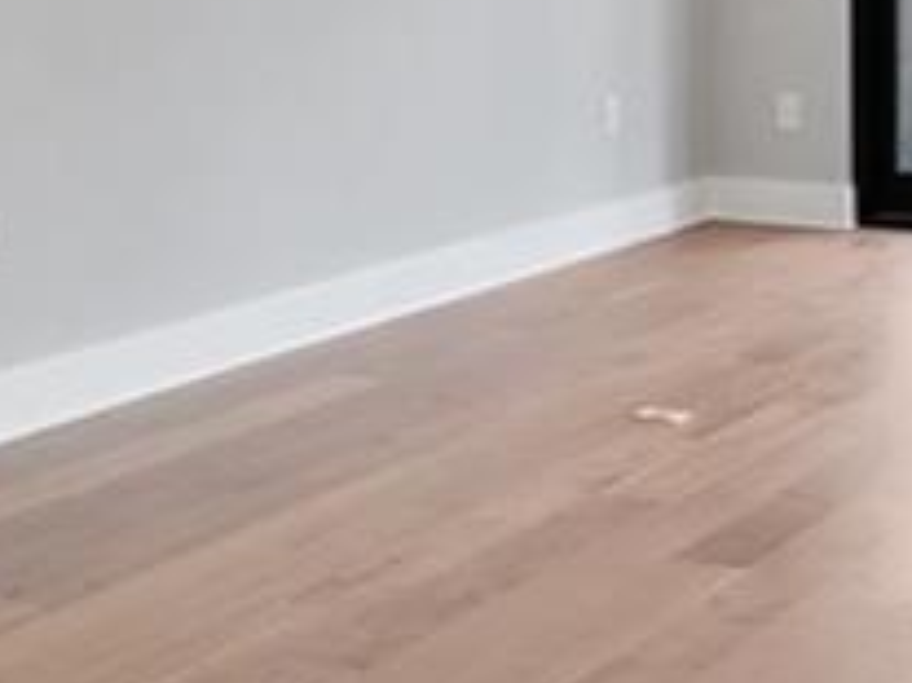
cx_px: 789
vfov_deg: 18.4
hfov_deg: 25.0
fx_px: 2001
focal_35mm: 76
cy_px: -119
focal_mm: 16
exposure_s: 1/30
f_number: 7.1
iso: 1600
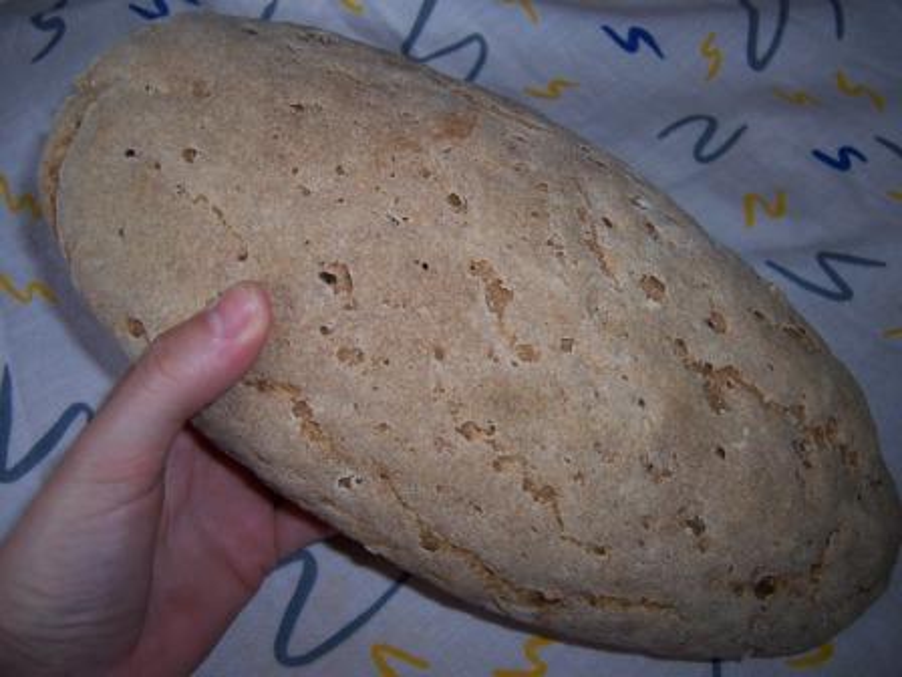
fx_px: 860
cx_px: 451
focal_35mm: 33
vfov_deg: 42.9
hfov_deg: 55.4
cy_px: 338
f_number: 2.8
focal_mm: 5.5
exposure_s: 1/60
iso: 80
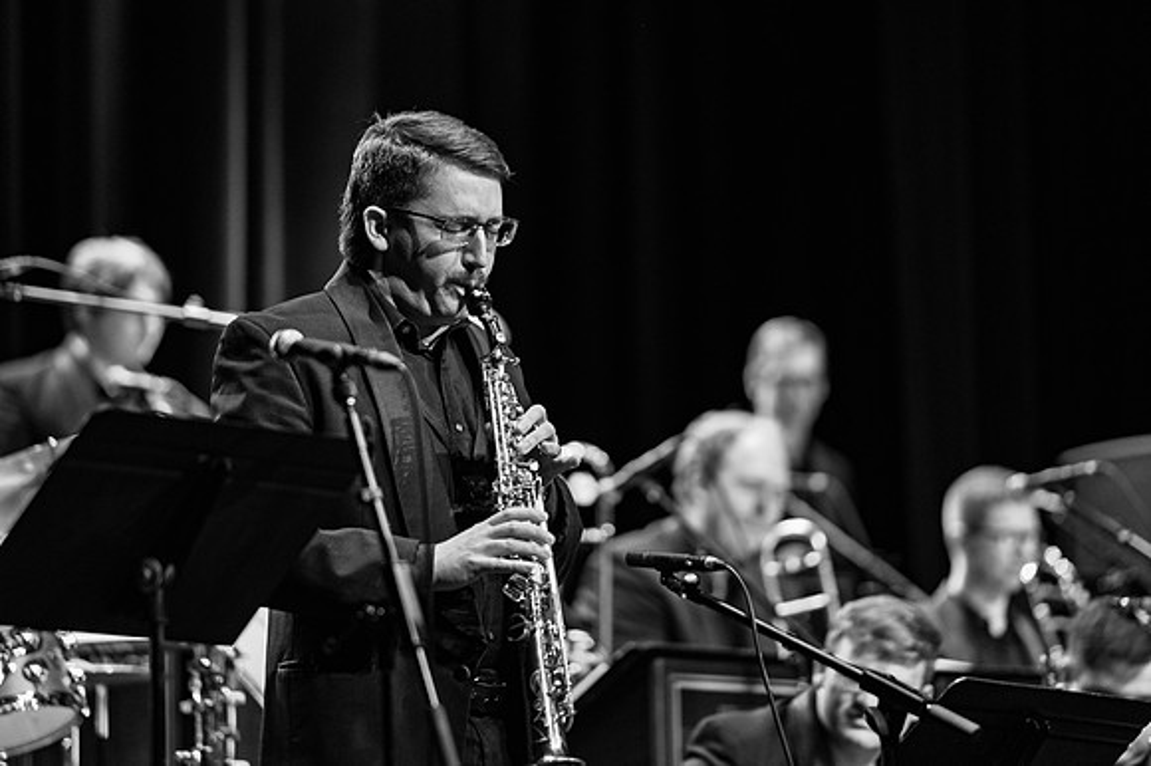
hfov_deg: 10.3
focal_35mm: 200
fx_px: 6391
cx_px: 576
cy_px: 383
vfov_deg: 6.9
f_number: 2.8
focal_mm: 200
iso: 3200
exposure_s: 1/320
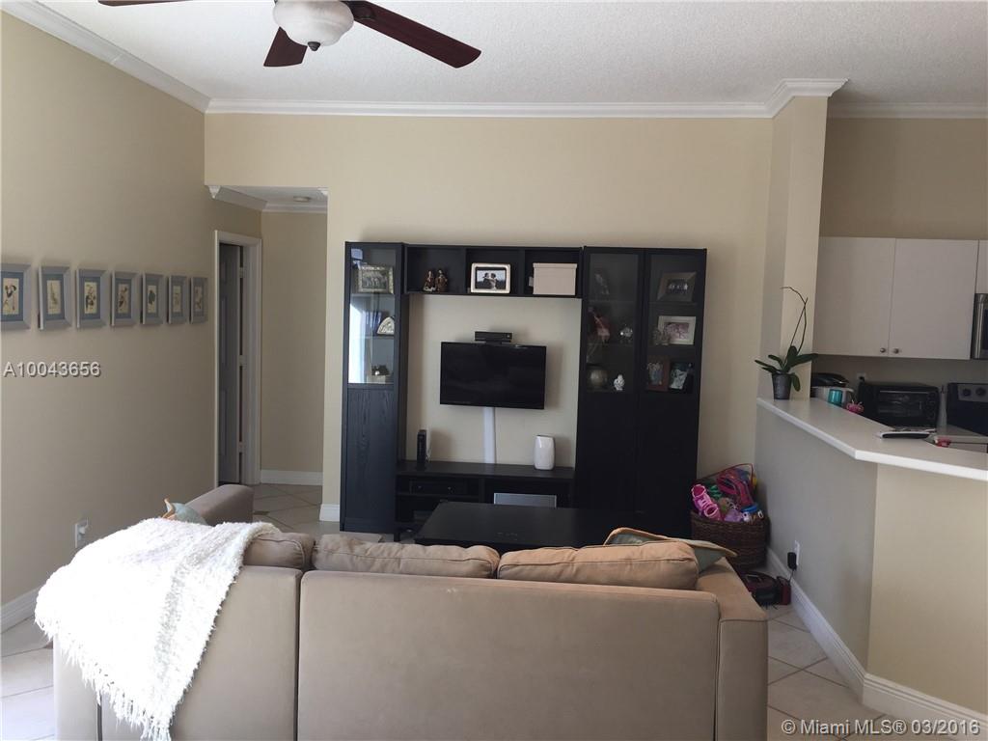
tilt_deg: -4.3
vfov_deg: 48.2
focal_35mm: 29
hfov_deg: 61.7
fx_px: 828
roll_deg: -2.2
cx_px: 494
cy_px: 370
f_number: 2.2
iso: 40
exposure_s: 1/120
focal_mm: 4.15
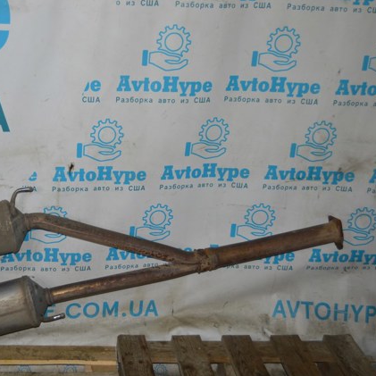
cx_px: 95
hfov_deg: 29.1
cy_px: 189
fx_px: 713
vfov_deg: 29.6
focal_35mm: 58
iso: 450
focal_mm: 30
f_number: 4.2
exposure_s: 1/60
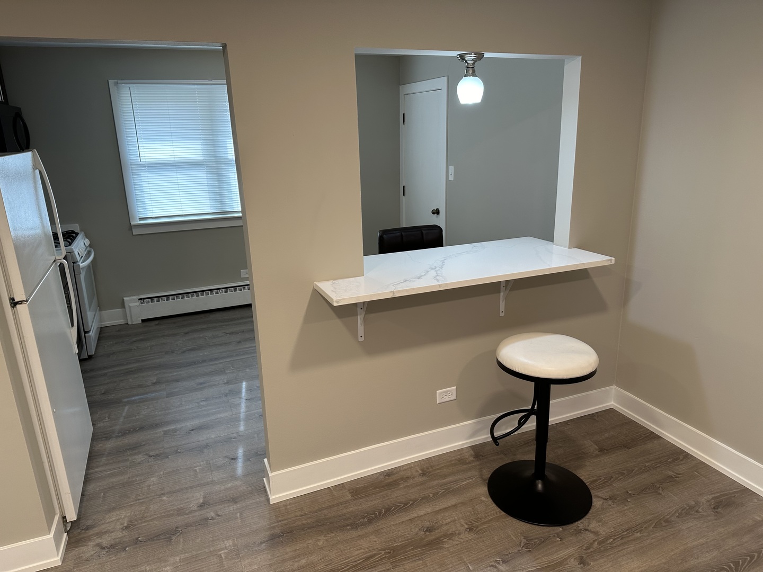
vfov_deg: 56.8
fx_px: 529
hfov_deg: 71.6
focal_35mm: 24
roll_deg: +2.0
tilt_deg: -15.8
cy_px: 286
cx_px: 382
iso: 100
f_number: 1.78
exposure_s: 1/62
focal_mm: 6.86
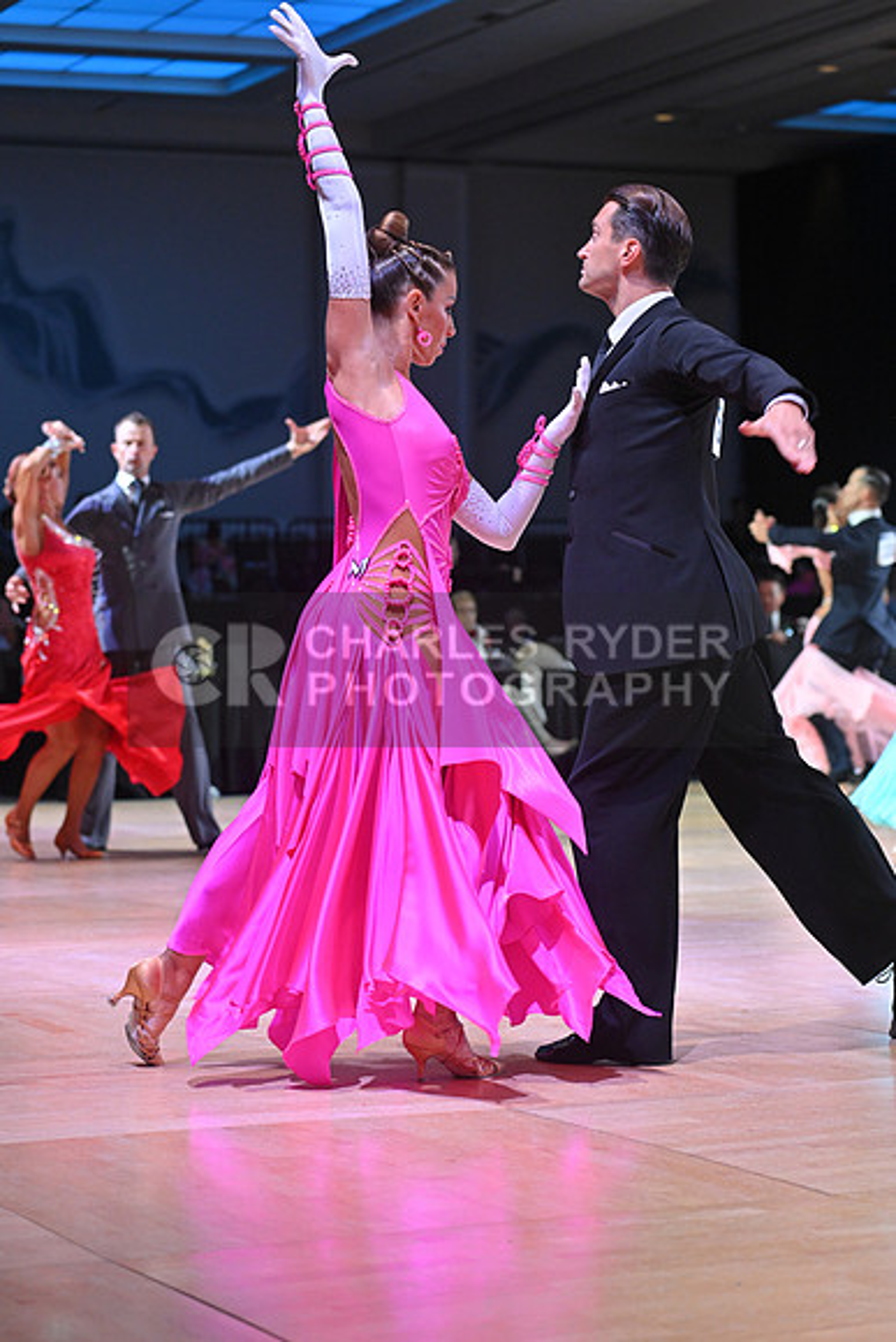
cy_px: 671
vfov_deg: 22.1
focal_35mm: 92
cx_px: 448
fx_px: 3432
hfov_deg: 14.9
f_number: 4
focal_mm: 92
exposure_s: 1/250
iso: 2000
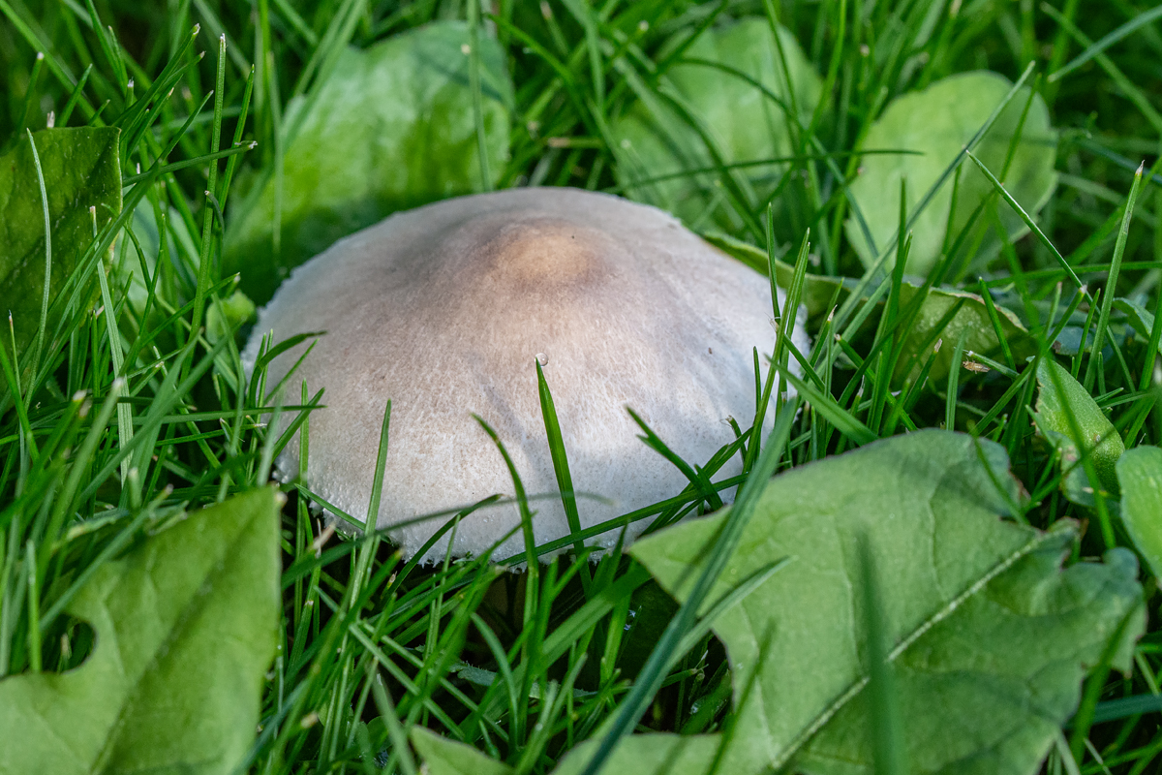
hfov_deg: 15.2
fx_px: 4357
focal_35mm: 135
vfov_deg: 10.2
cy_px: 388
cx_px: 581
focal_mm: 90
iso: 800
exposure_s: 1/640
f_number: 13
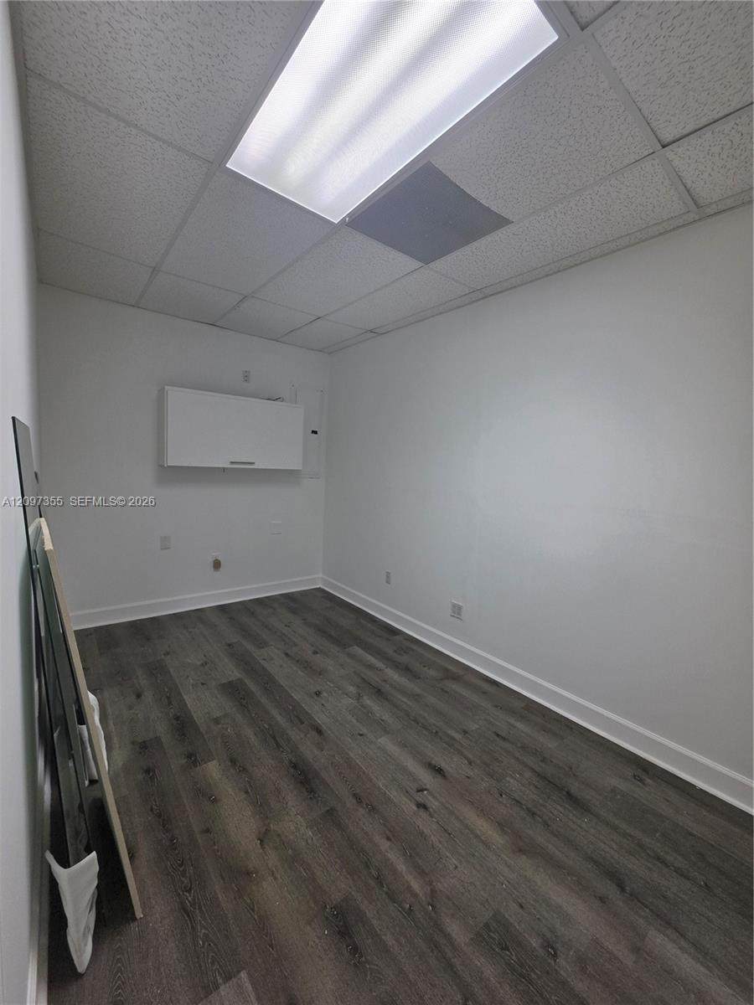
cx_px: 377
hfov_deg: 89.9
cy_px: 502
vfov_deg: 106.2
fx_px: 378
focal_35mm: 13
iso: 50
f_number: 1.9
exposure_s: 1/120
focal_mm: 2.2
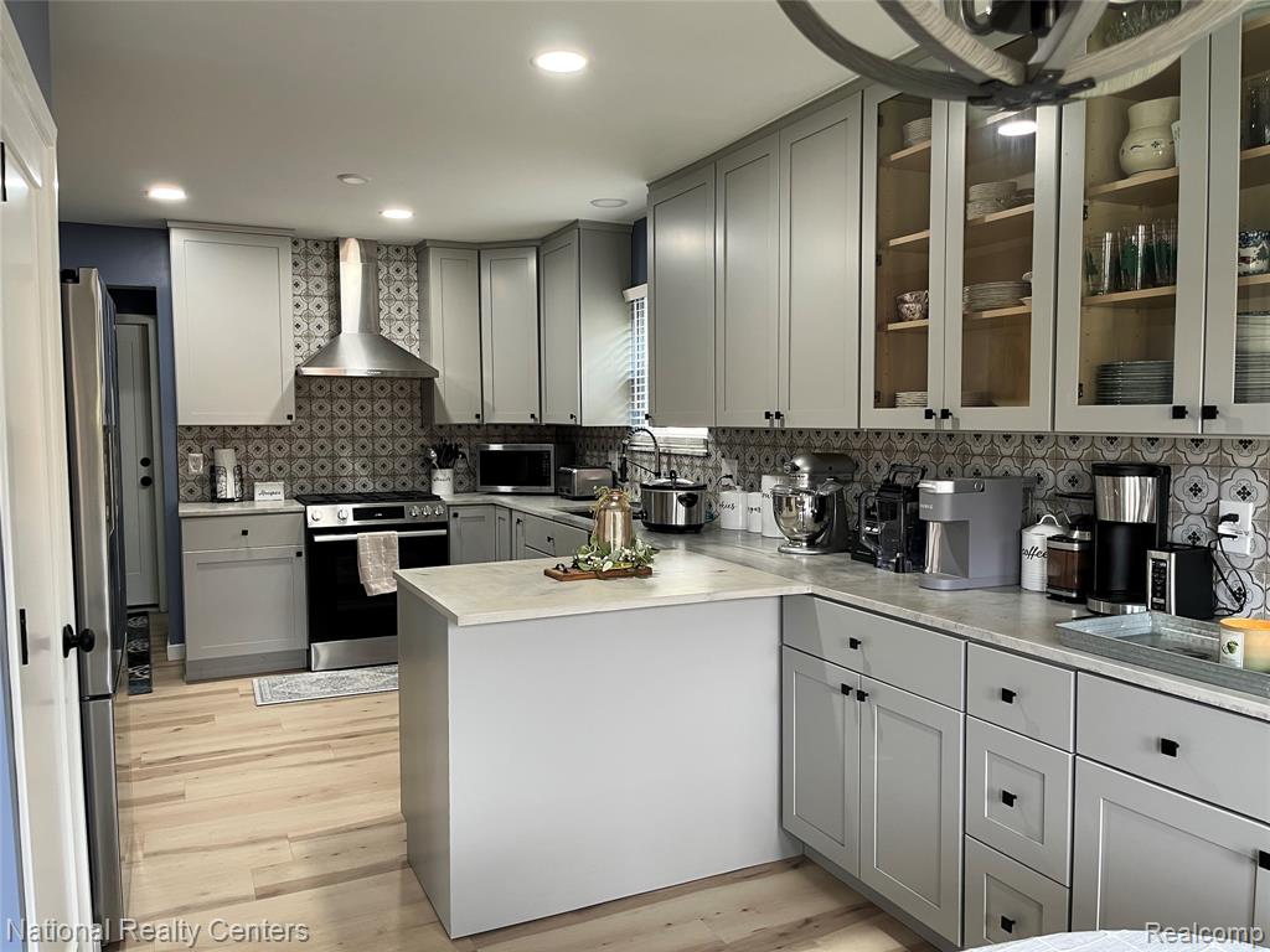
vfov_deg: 53.1
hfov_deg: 67.3
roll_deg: +0.2
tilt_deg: -4.1
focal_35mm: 26
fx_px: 954
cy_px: 476
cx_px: 635
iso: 80
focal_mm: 5.1
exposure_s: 1/60
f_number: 1.6
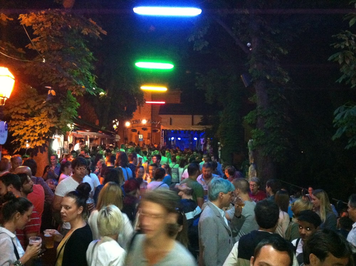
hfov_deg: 52.7
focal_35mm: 35
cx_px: 178
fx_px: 359
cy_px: 133
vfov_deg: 40.6
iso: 1000
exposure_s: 1/15
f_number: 2.8
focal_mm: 3.85
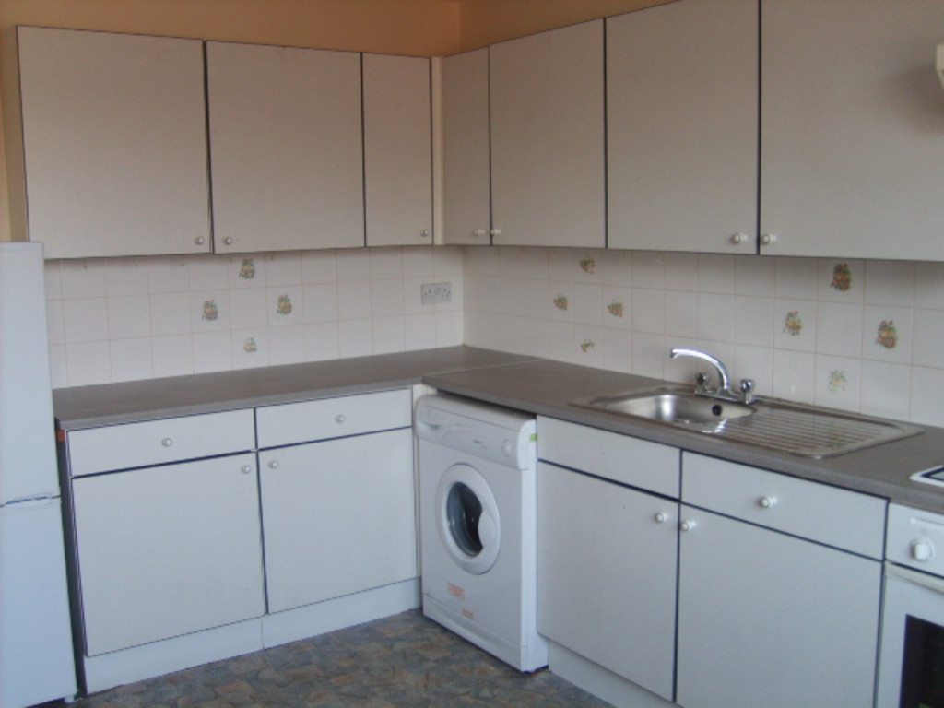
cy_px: 354
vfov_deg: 40.7
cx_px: 472
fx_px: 954
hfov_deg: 52.6
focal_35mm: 35
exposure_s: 1/30
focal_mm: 5.8
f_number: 2.8
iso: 50
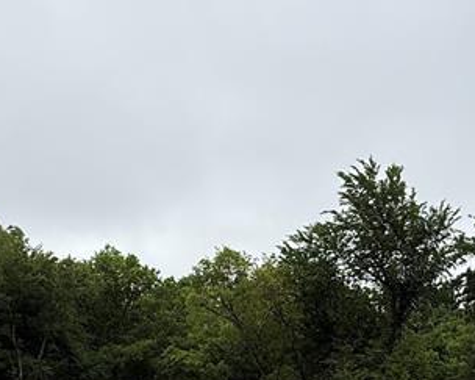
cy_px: 375
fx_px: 646
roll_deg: -0.3
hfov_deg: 40.3
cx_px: 206
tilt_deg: +1.2
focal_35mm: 46
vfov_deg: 30.5
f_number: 2.2
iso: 50
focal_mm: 2.22
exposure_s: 1/333
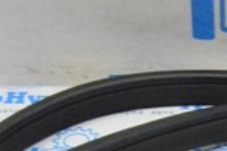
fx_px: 894
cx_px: 264
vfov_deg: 9.2
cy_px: 266
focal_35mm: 142
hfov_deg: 14.1
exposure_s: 1/20
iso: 6400
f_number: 20
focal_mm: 22
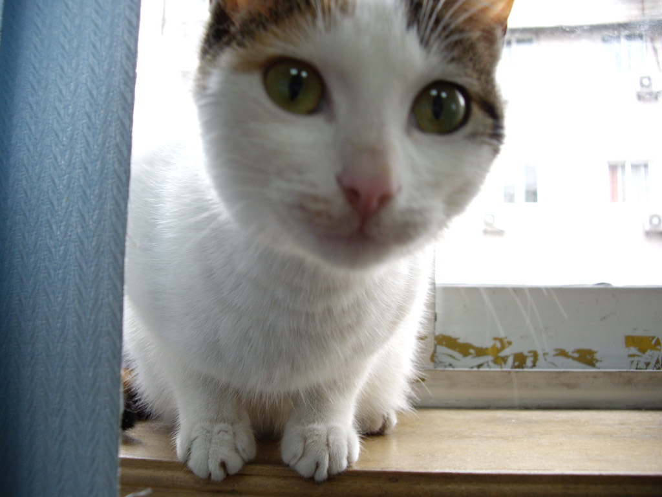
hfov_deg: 49.0
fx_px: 727
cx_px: 331
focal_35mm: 38
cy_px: 248
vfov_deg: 37.7
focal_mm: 7.9
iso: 200
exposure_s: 1/60
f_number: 2.8
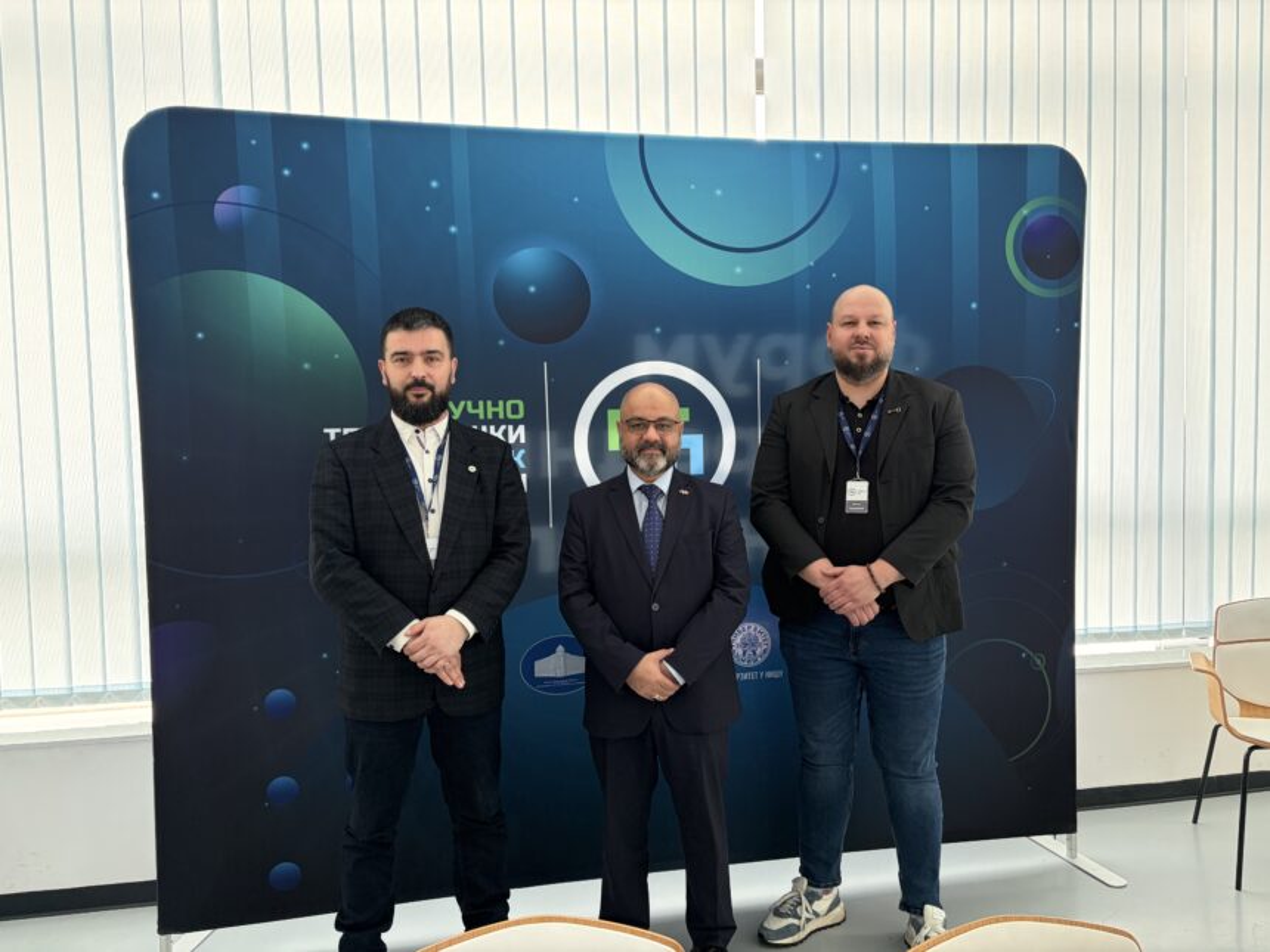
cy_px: 476
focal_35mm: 26
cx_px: 635
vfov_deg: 53.1
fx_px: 954
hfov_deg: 67.3
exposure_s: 1/73
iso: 125
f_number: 1.6
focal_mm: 5.96
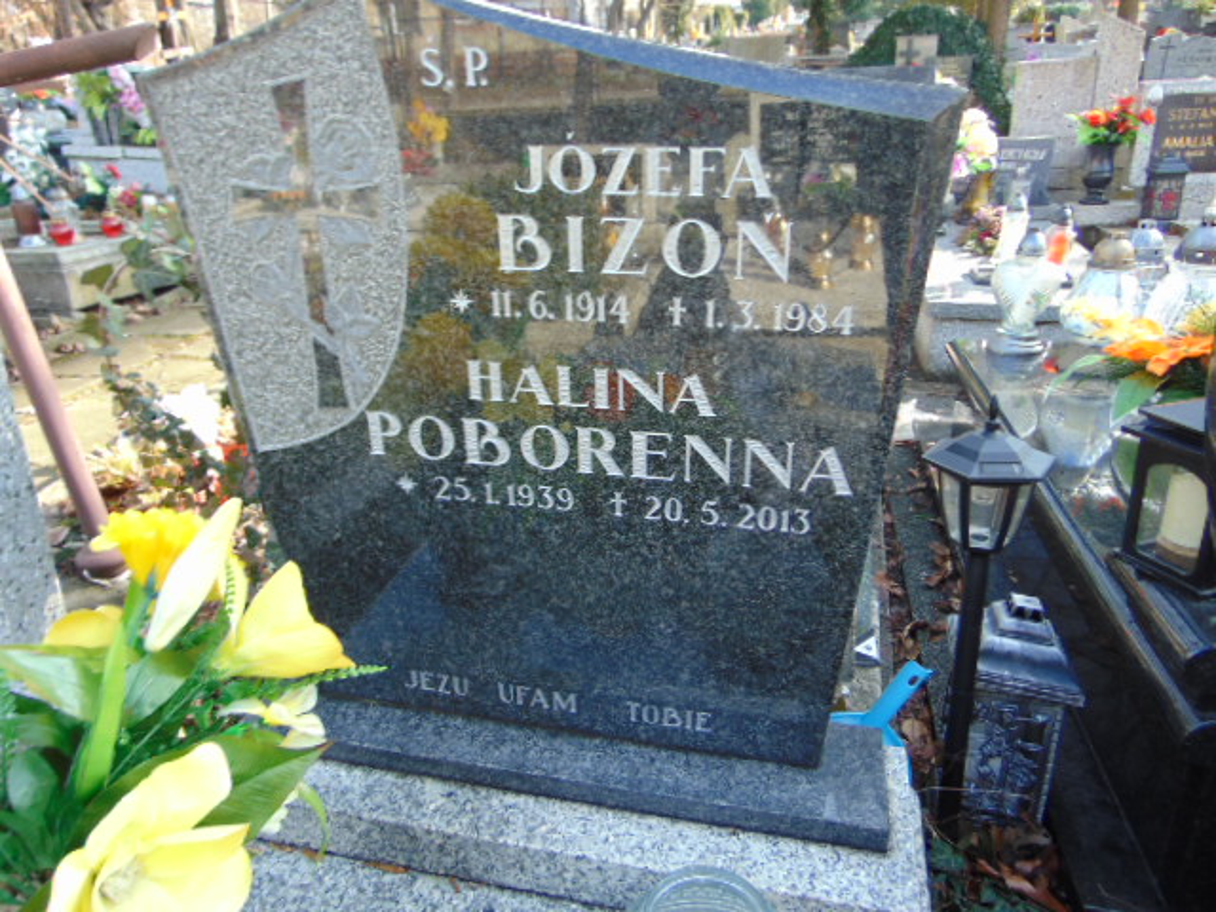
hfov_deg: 69.4
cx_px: 608
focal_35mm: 25
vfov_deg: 54.9
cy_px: 456
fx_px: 878
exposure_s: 1/100
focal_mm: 4.5
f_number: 3
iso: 80
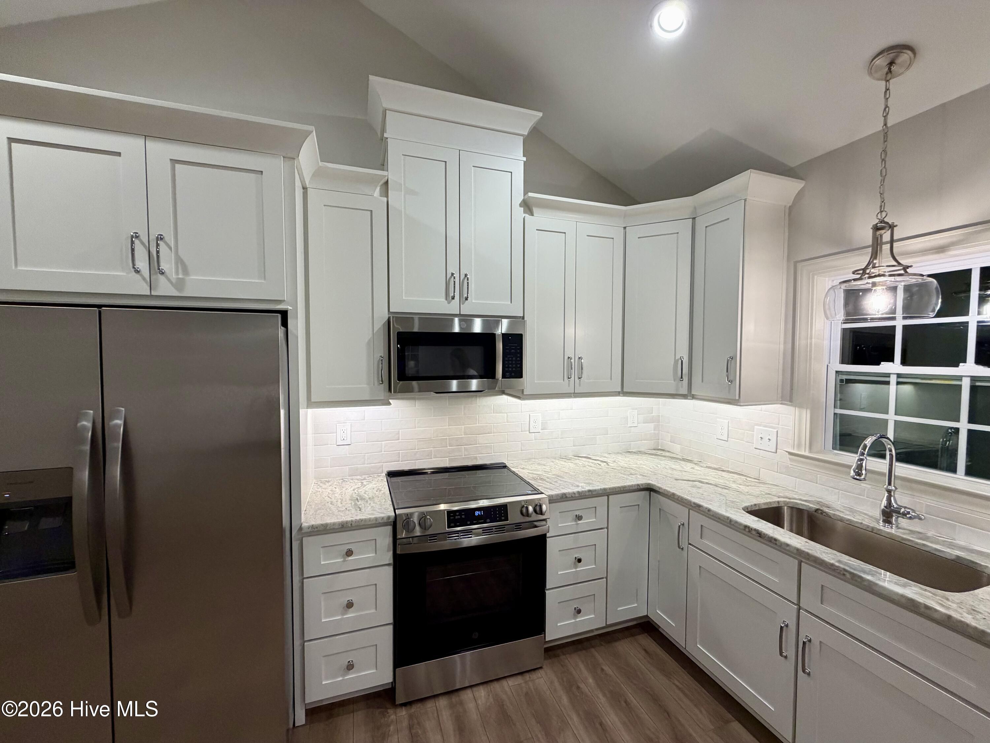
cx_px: 495
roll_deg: +0.3
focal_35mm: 14
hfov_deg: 102.1
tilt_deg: -2.6
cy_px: 372
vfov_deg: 85.7
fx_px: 400
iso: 320
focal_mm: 2.22
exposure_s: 1/120
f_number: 2.2
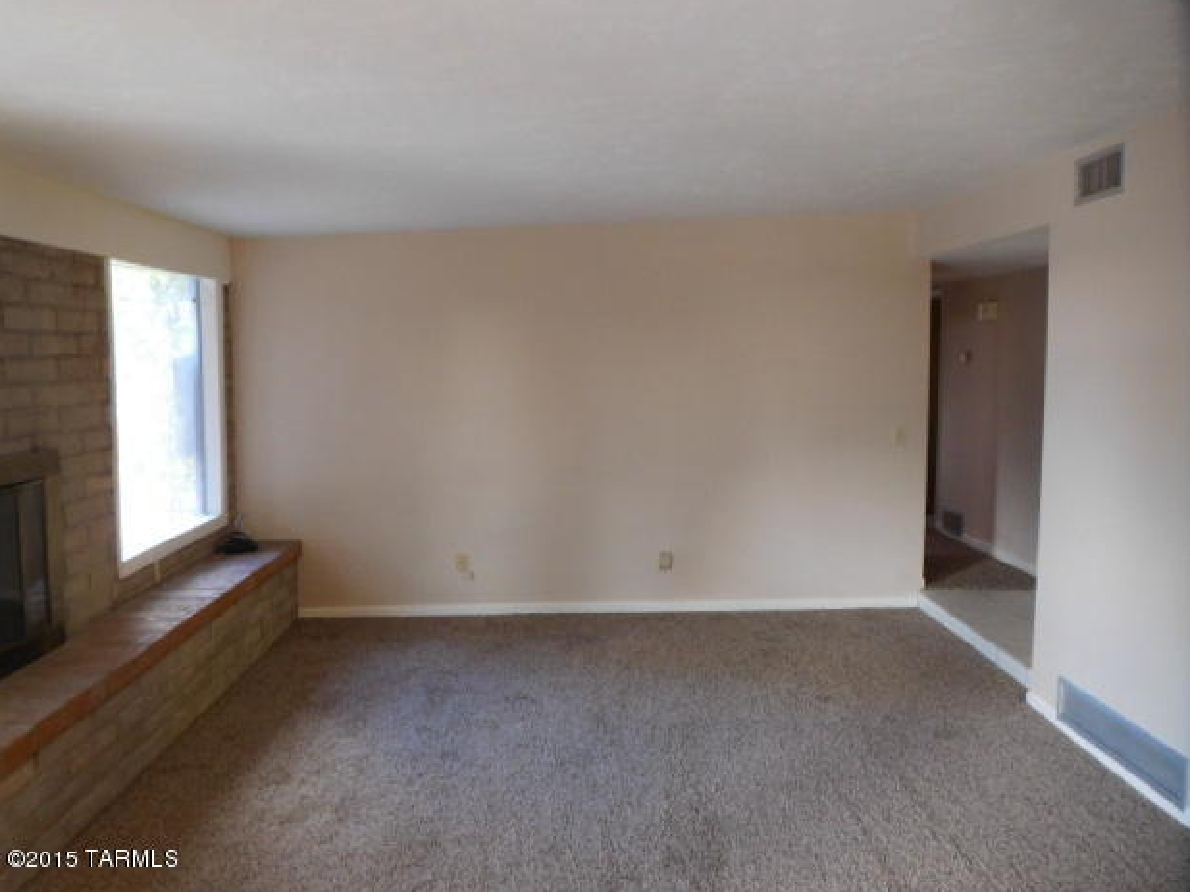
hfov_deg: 61.7
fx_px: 997
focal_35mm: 29
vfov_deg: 48.2
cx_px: 612
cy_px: 435
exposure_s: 1/30
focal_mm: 5
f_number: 3.5
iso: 280
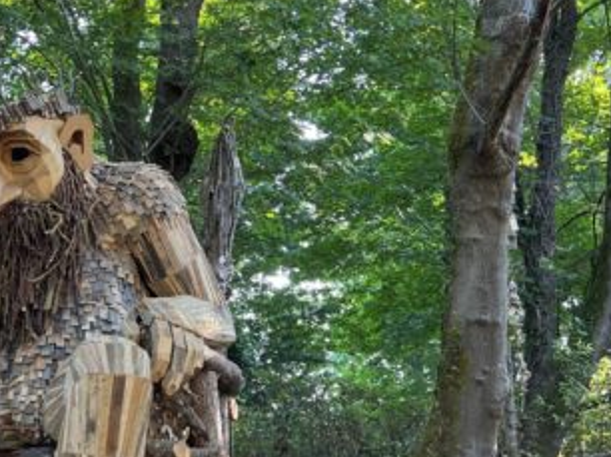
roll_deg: +0.2
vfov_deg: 28.4
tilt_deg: +14.1
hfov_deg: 35.9
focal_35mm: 51
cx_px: 100
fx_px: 899
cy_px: 283
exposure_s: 1/115
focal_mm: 5.7
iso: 125
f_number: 1.5
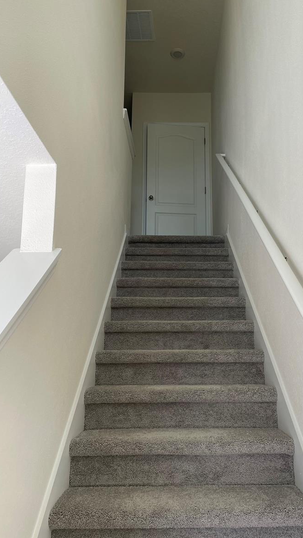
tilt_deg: +13.7
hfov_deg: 39.9
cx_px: 187
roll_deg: +0.6
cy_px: 263
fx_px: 414
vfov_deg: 66.1
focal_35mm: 29
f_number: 1.6
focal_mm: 4.2
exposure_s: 1/185
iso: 32
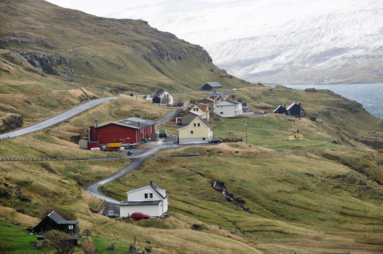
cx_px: 192
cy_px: 127
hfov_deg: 13.1
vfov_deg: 8.7
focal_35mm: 158
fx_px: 1673
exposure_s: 1/160
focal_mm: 105
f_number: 9
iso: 400
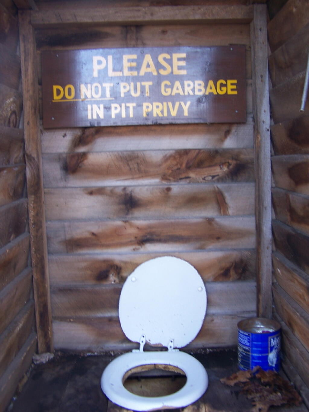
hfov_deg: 37.7
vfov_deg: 49.0
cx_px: 154
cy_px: 206
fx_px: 452
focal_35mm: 38
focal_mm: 6.3
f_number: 2.8
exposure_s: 1/25
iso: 80
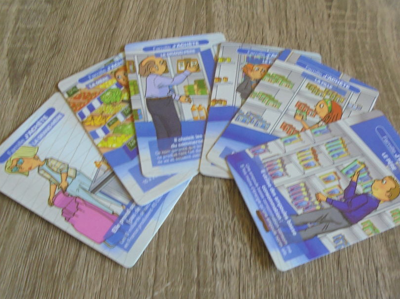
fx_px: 370
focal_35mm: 32
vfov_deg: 44.0
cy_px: 170
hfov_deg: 56.8
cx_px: 215
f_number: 3.5
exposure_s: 1/30
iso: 250
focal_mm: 4.6
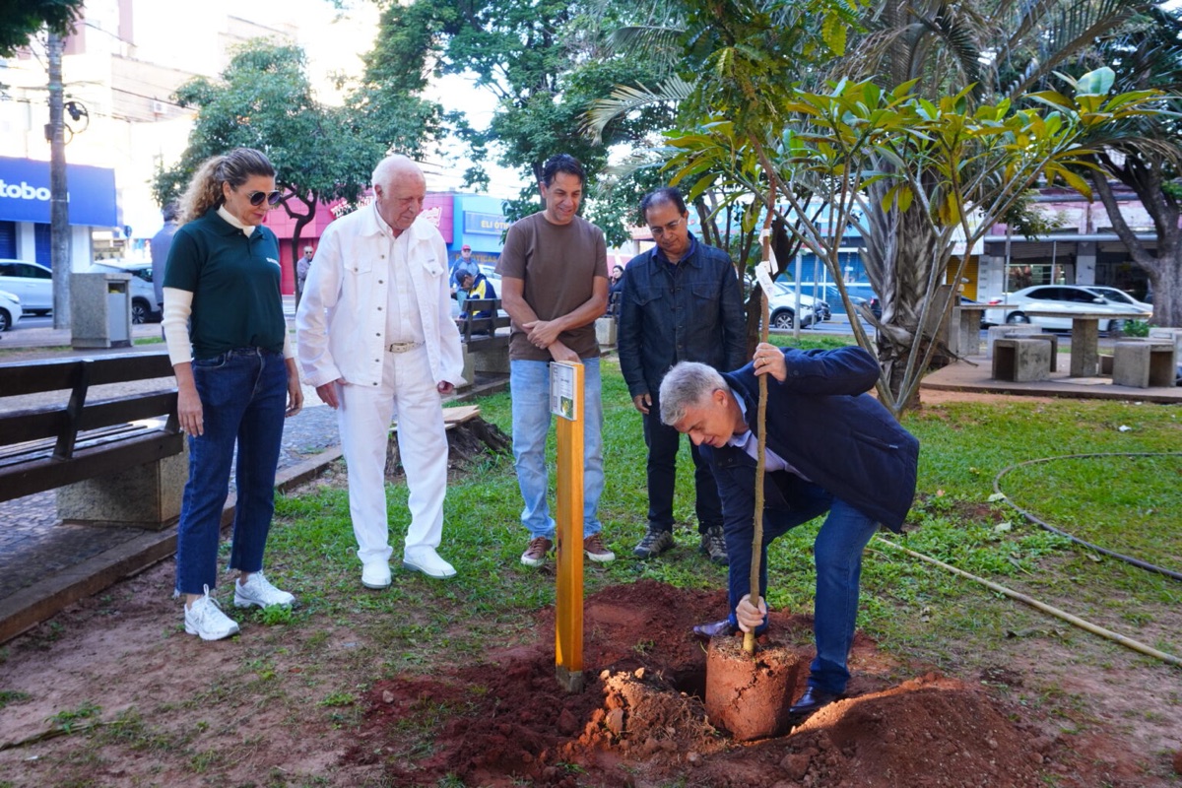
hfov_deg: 57.2
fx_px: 1083
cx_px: 591
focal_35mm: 33
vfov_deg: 40.0
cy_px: 394
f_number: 8
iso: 800
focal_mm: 22
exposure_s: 1/60
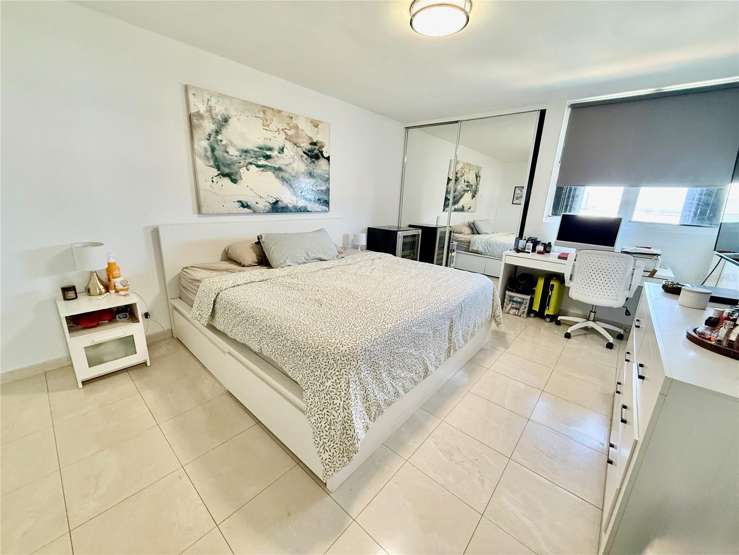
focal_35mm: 14
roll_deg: -2.0
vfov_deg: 85.7
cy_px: 278
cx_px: 370
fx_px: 299
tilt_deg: -15.3
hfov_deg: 102.1
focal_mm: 2.22
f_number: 2.2
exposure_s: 1/120
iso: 320
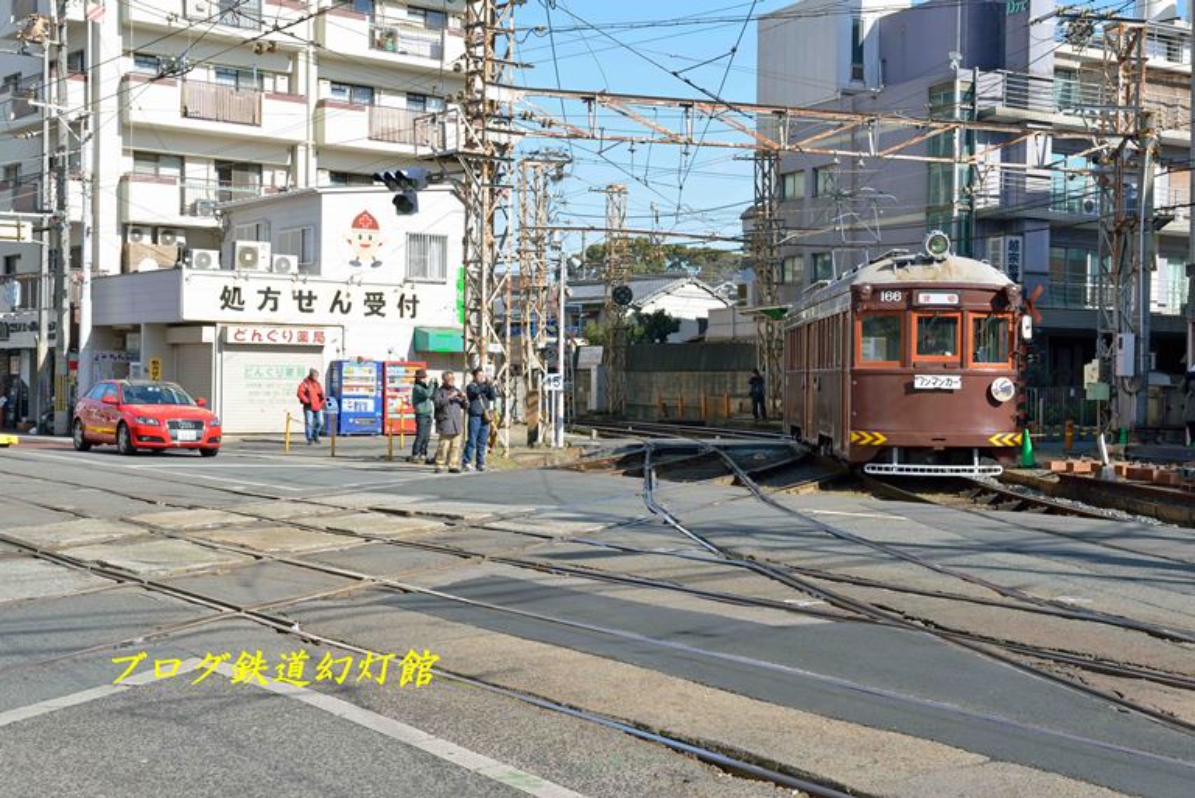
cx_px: 598
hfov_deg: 39.6
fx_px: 1661
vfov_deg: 27.0
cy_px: 399
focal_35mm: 50
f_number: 10
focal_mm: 50
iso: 800
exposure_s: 1/800
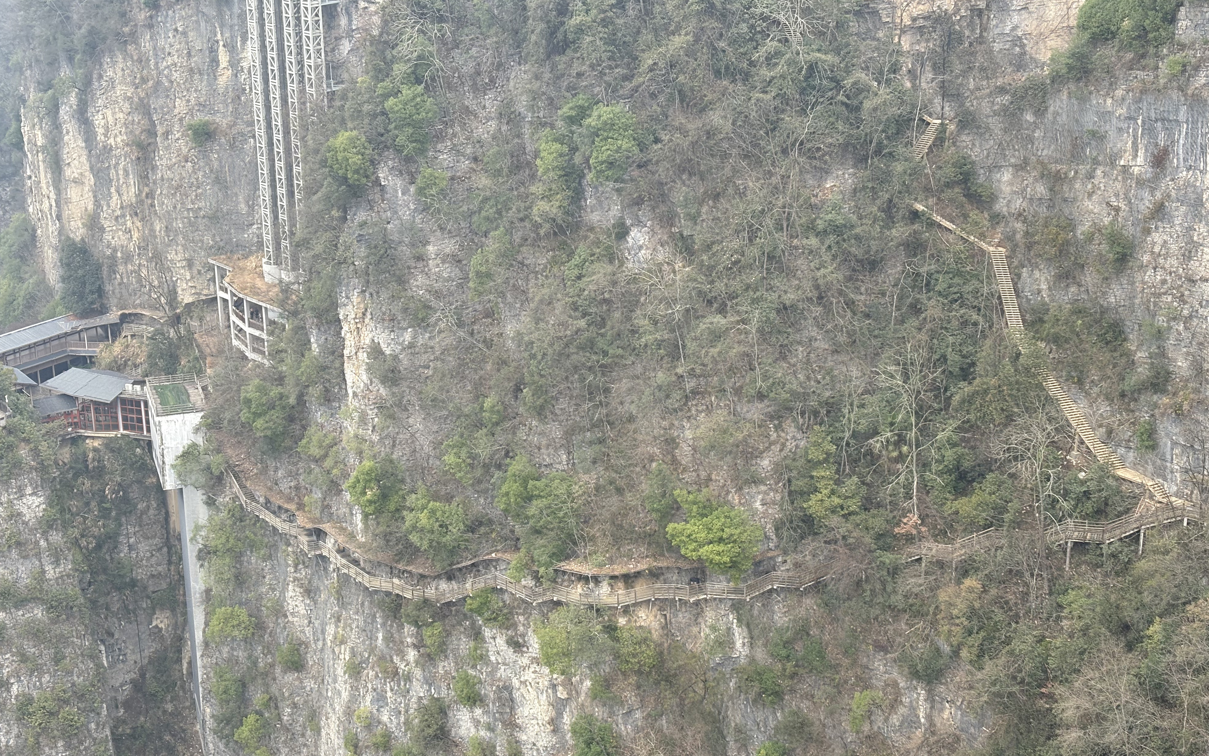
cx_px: 606
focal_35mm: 56
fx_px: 1845
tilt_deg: -20.1
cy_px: 414
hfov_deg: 36.3
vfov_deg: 23.1
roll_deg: +0.4
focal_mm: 5.96
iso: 50
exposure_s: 1/492
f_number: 1.6
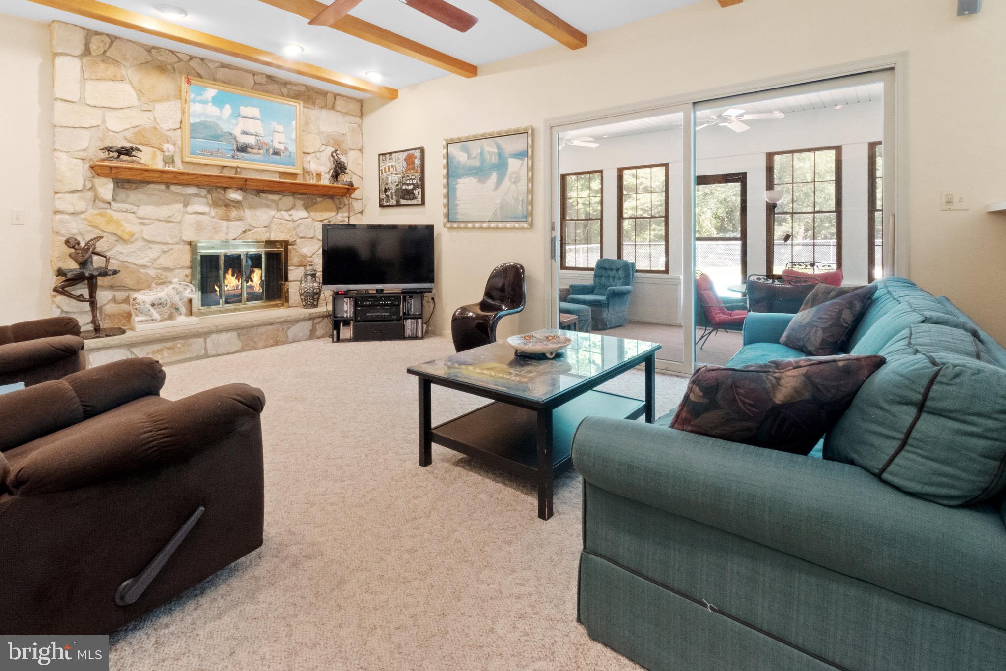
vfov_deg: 77.3
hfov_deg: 100.4
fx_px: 419
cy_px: 336
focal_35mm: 15
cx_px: 503
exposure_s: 1.6
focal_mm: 10
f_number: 22
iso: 1250
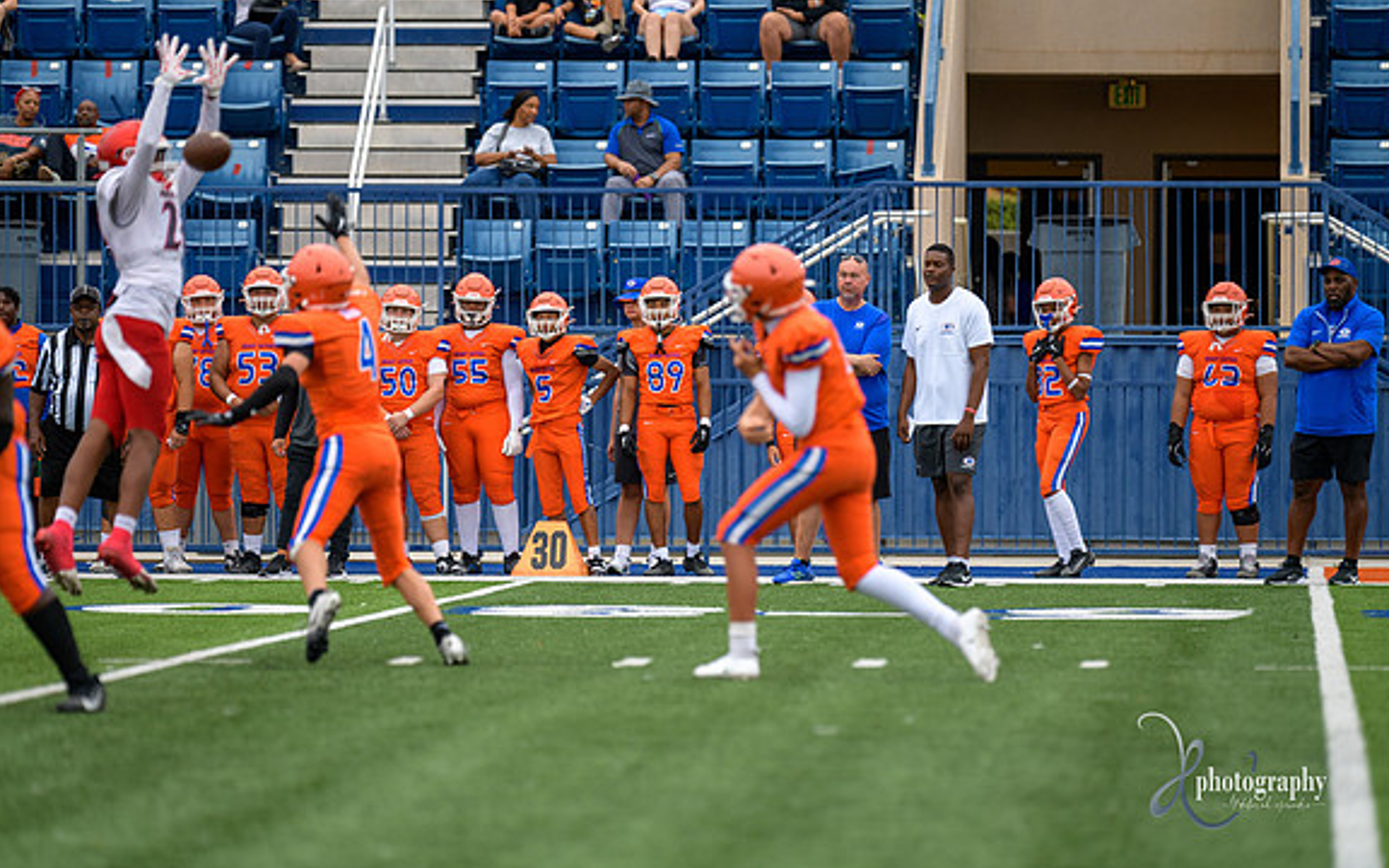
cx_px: 697
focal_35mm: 226
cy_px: 423
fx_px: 8555
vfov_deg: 5.8
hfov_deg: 9.3
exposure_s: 1/800
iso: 360
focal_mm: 220
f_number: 2.8
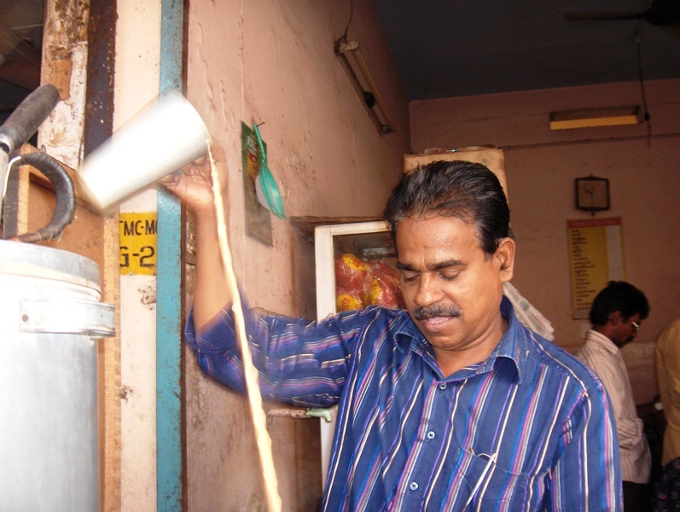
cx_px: 340
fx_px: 767
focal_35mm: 39
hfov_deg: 47.8
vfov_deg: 36.9
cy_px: 256
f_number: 2.8
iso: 186
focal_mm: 8
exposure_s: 1/60
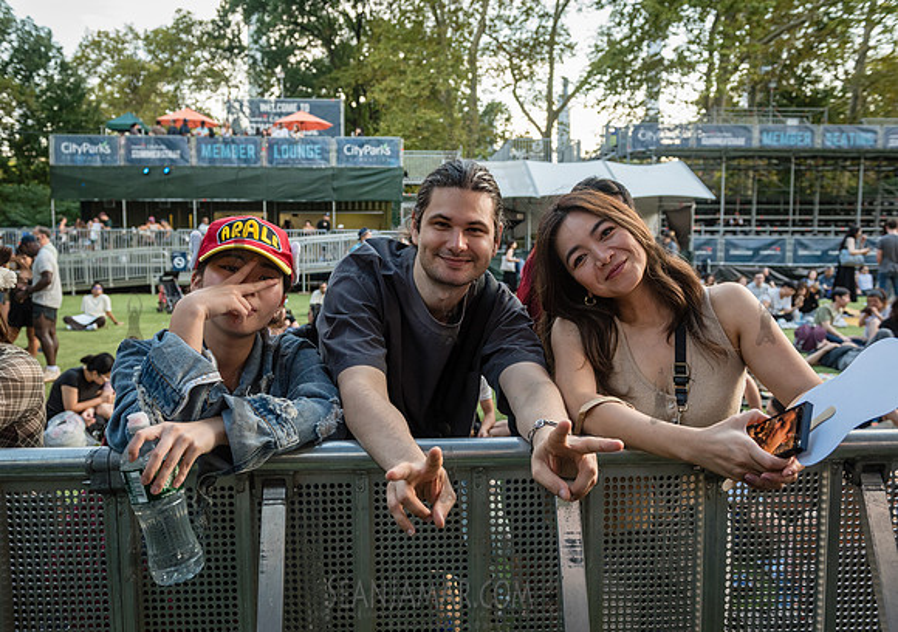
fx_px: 741
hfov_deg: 62.4
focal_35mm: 29
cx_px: 426
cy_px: 316
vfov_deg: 46.2
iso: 1000
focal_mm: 28
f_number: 4
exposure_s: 1/500
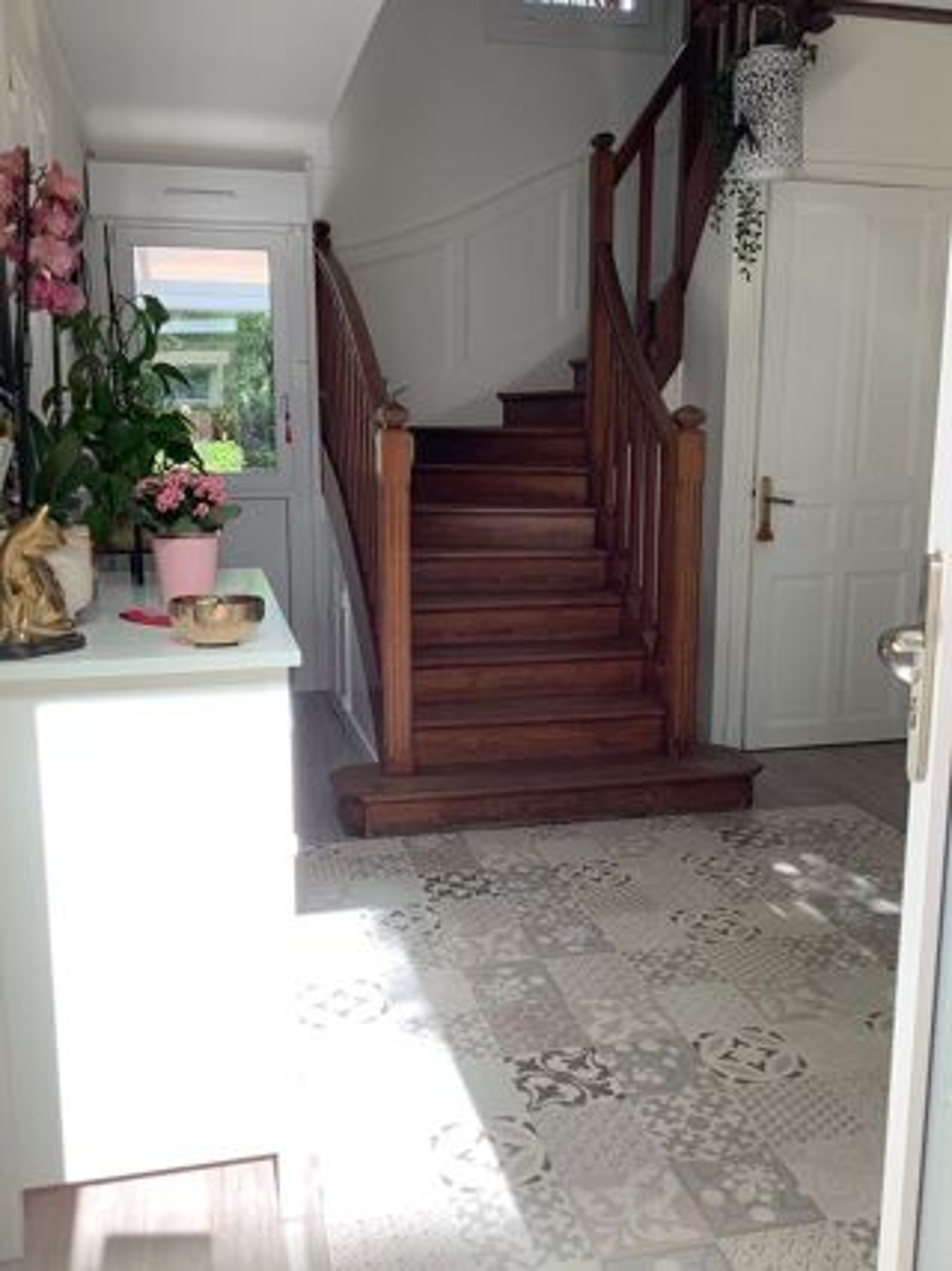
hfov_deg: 45.4
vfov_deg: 58.4
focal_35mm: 31
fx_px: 1137
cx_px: 476
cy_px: 636
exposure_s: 1/100
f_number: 2.4
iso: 25
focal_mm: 3.3
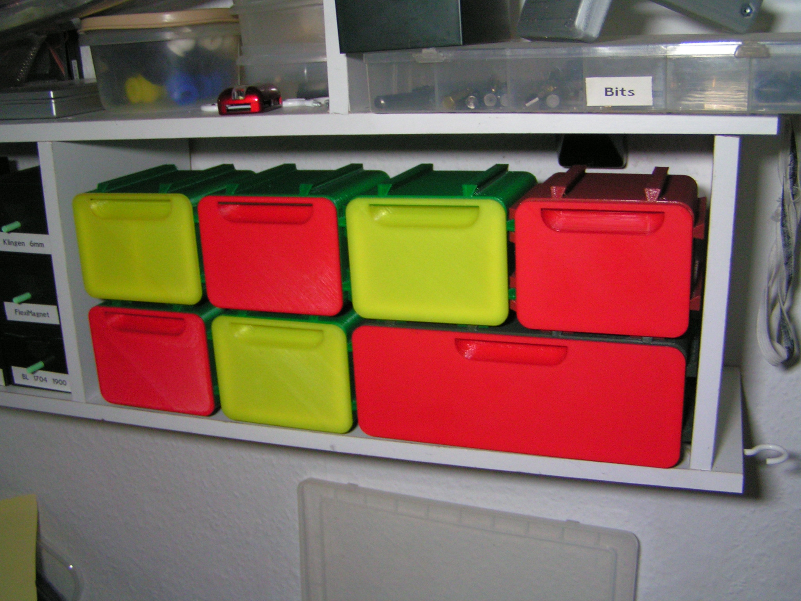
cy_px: 300
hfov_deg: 49.0
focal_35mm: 38
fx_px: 879
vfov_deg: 37.7
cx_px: 400
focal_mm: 5.8
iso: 200
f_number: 2.8
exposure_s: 1/30
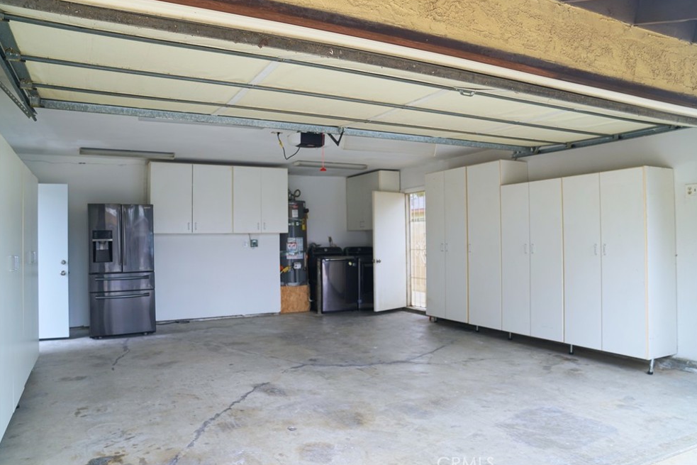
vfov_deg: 51.3
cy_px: 231
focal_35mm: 25
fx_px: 484
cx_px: 338
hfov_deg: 71.5
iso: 320
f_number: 4
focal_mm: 24
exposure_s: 1/160
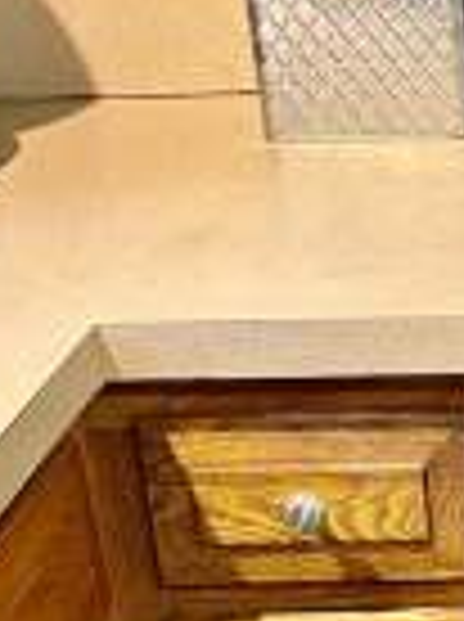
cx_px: 806
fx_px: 2169
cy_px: 675
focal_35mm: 121
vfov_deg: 15.9
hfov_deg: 11.4
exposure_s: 1/30
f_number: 1.6
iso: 500
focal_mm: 5.96
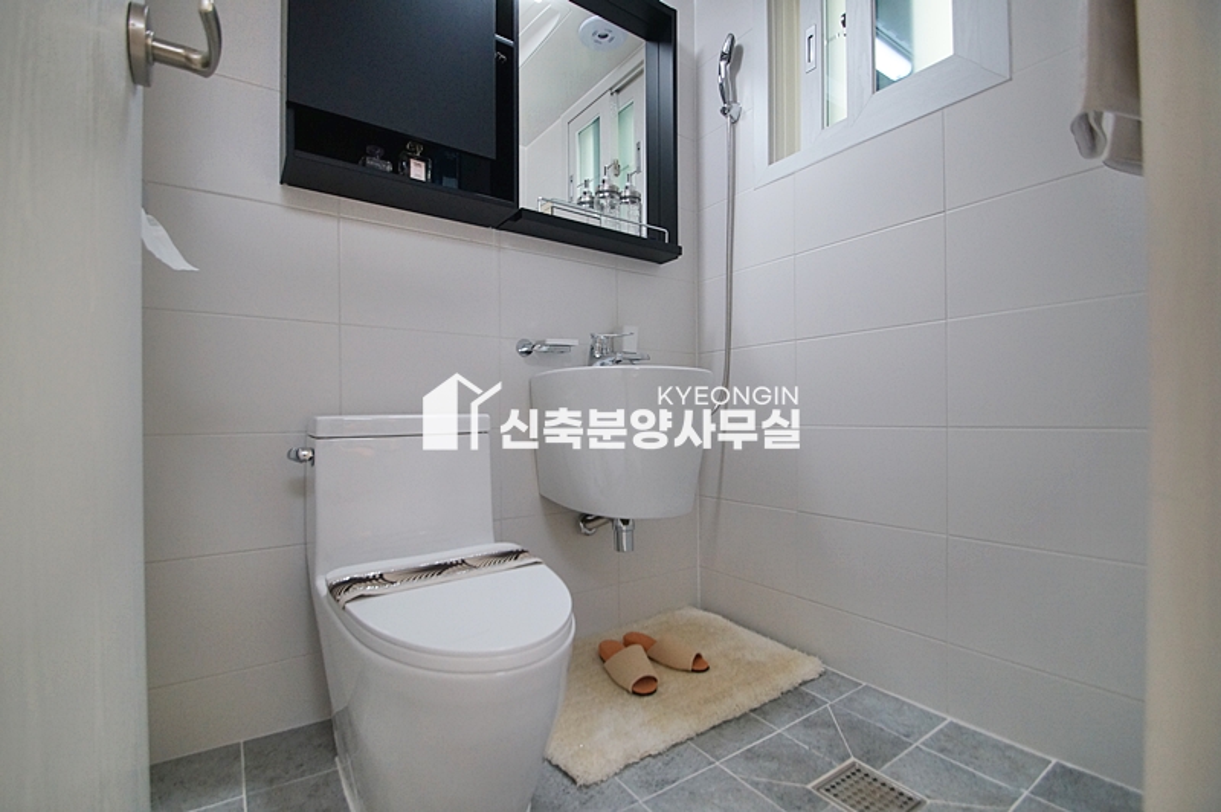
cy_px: 406
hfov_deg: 100.4
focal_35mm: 15
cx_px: 610
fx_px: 508
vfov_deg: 77.2
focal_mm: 10
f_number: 4
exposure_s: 1/160
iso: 800
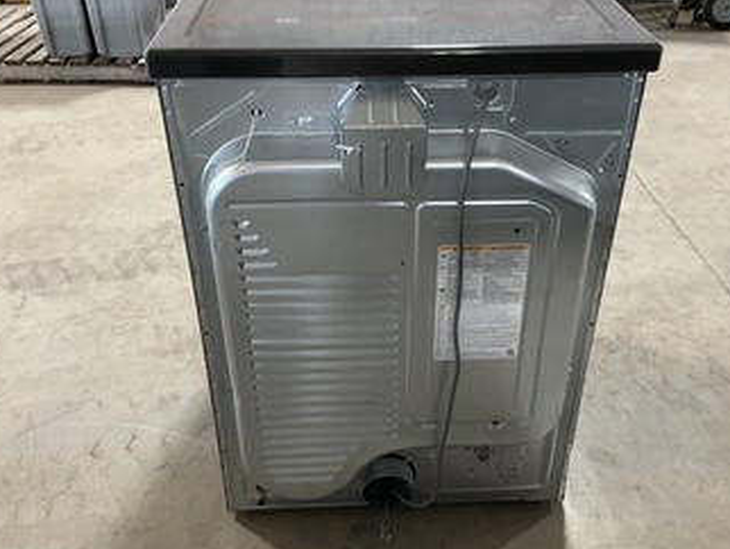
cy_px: 225
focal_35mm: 36
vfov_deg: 39.6
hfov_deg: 51.3
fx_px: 760
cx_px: 383
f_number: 1.8
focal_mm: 3
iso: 160
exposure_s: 1/60
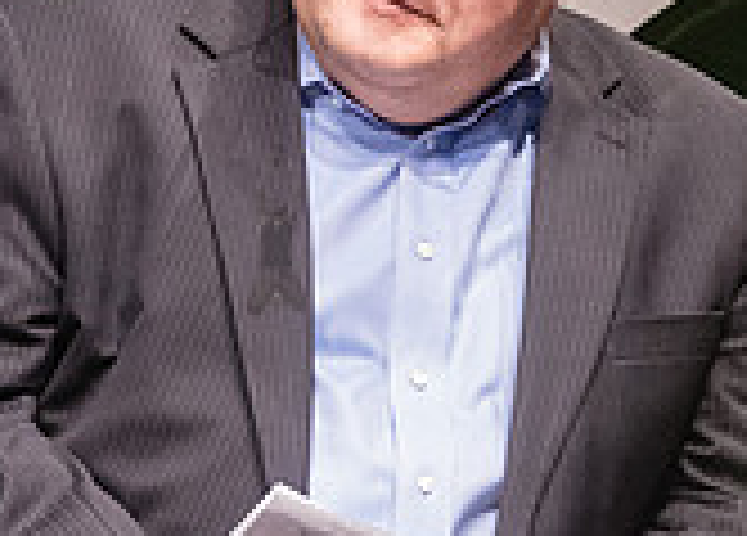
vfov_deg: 3.5
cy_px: 157
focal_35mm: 407
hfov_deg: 4.9
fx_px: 8645
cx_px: 407
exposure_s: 1/200
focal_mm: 100
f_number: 4
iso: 6400
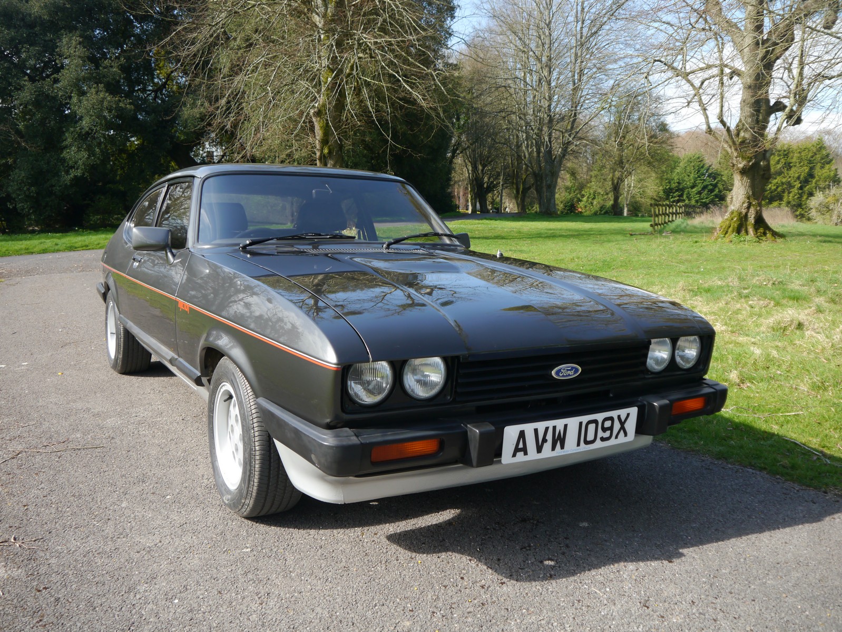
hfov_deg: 56.8
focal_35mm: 32
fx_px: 779
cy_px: 316
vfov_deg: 44.2
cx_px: 421
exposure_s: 1/125
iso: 160
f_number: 4.5
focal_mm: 16
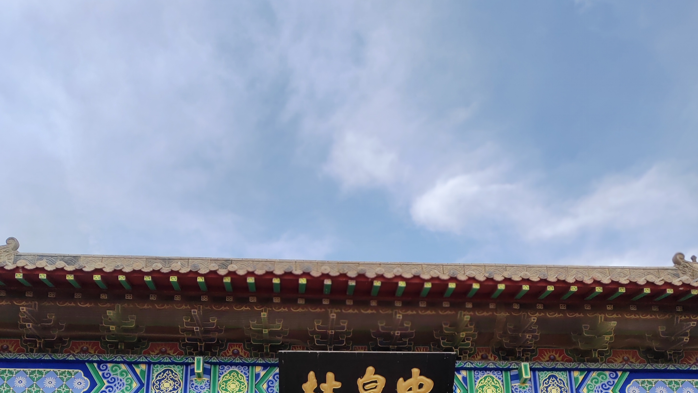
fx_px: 759
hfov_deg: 49.4
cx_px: 341
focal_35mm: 41
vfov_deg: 26.4
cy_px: 447
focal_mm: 5.52
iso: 100
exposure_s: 1/1200
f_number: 4
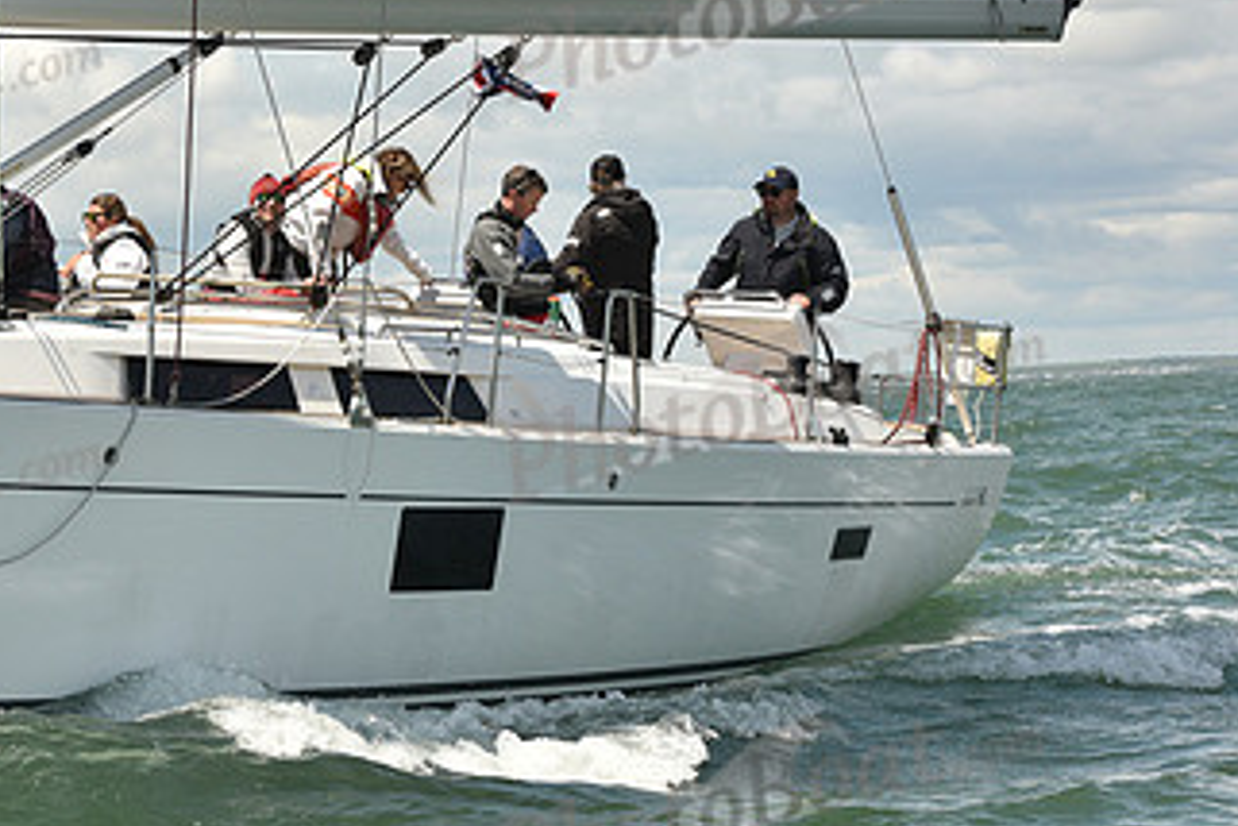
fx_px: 5708
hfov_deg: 12.3
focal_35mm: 166
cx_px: 305
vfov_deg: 8.3
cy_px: 257
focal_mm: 92
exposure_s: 1/800
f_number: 10
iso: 320
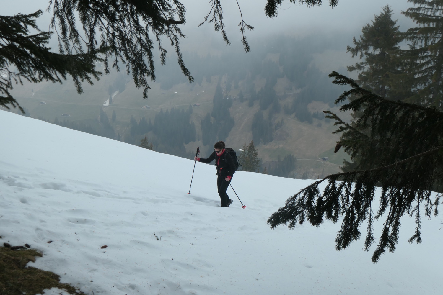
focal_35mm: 41
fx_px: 504
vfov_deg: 32.6
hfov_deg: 47.4
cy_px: 148
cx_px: 222
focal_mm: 15.1
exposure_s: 1/800
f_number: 5.6
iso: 200
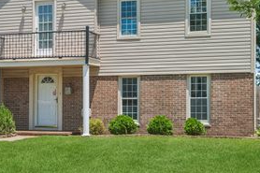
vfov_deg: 18.7
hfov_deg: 27.5
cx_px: 51
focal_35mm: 72
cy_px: 31
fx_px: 520
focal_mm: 40
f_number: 8
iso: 400
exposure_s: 1/800
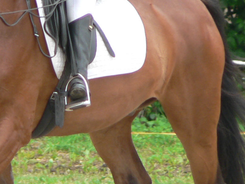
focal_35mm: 1400
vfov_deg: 1.1
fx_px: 9906
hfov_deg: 1.4
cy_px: 80
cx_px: 57
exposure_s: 1/320
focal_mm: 72
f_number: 3.3
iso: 80
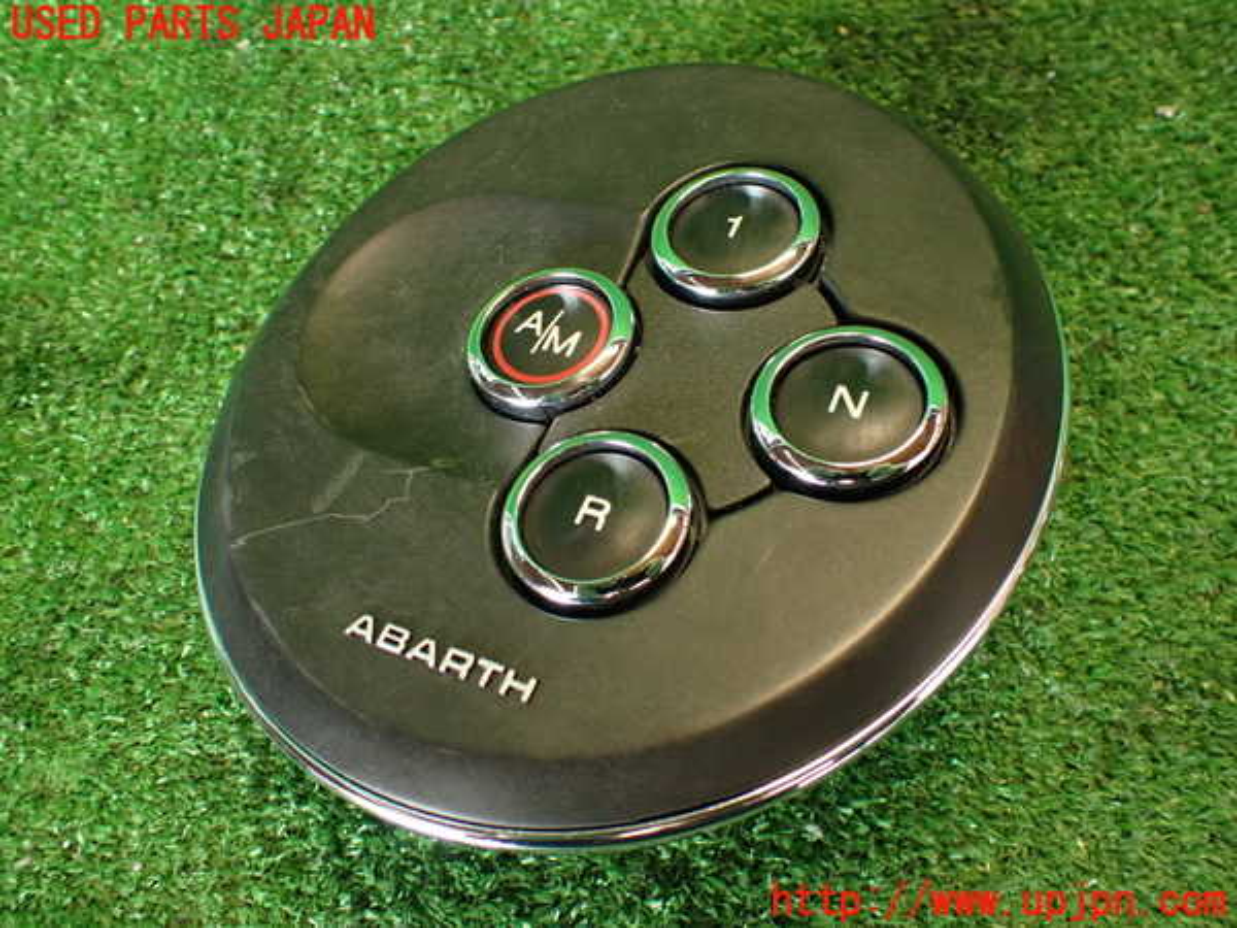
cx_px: 618
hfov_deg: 60.0
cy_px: 464
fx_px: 1072
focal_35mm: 30
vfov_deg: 46.8
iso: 200
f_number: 2.3
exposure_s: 1/30
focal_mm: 5.4
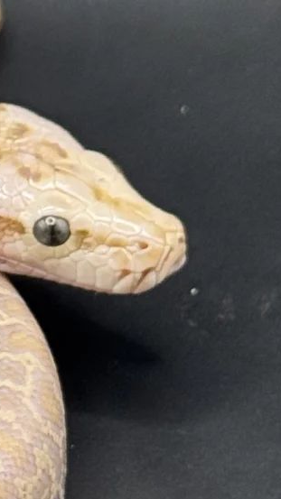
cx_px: -245
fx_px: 3206
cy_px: 332
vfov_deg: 8.9
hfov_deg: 4.9
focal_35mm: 242
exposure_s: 1/217
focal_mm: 6.76
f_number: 1.78
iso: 50
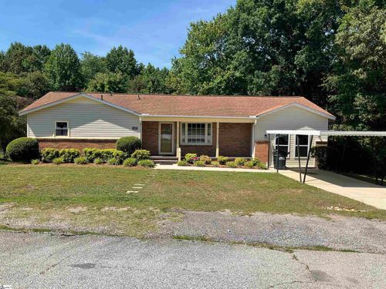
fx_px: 323
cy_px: 144
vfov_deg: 48.2
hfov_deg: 61.7
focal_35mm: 29
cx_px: 193
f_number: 1.8
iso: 25
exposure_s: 1/1626
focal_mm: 3
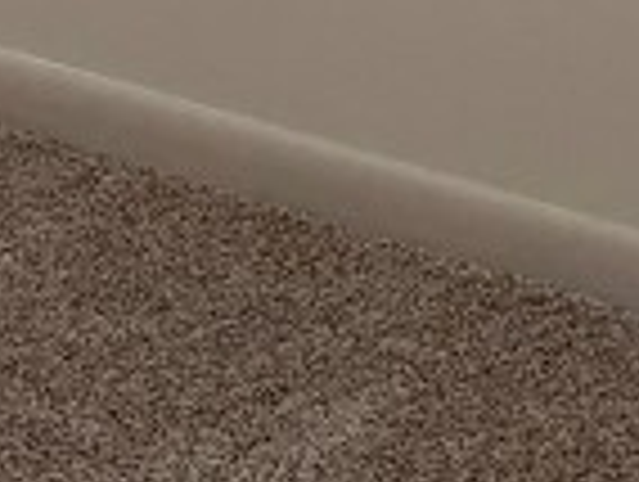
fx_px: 3199
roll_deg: -2.7
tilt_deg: -4.7
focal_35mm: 173
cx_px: -1512
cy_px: -950
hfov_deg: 8.6
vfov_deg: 7.6
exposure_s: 1/120
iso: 160
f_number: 1.78
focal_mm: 6.86
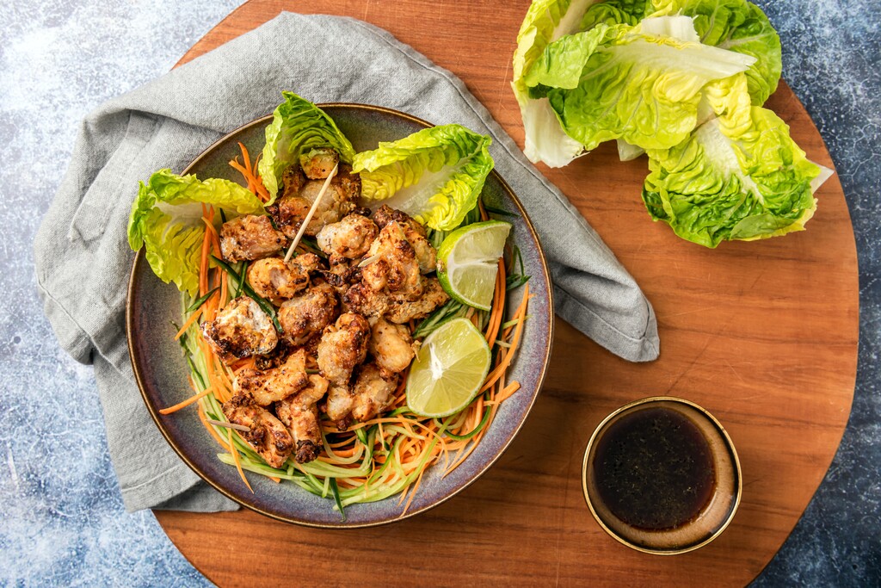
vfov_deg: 29.9
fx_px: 1101
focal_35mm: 45
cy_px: 294
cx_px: 440
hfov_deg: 43.6
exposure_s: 1/125
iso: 100
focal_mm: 45
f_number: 9
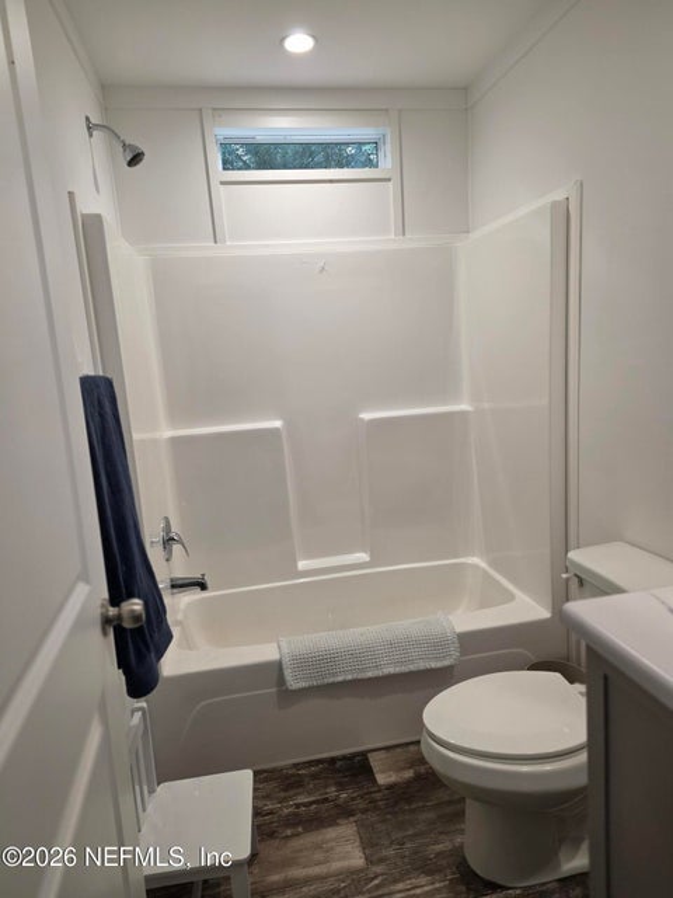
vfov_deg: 73.9
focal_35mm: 23
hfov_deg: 58.9
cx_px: 336
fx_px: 596
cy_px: 449
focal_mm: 6.3
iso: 125
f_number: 1.7
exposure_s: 1/120
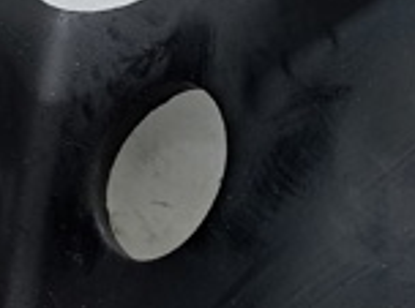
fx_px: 1362
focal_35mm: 114
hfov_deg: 17.3
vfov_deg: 12.9
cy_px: 108
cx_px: 186
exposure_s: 1/60
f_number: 1.8
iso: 250
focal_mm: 4
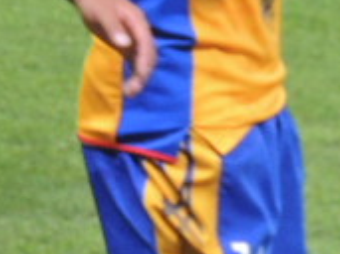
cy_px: -24
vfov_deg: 1.3
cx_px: 370
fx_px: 11052
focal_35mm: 1126
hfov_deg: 1.8
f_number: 4.8
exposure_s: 1/50
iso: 500
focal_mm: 53.5
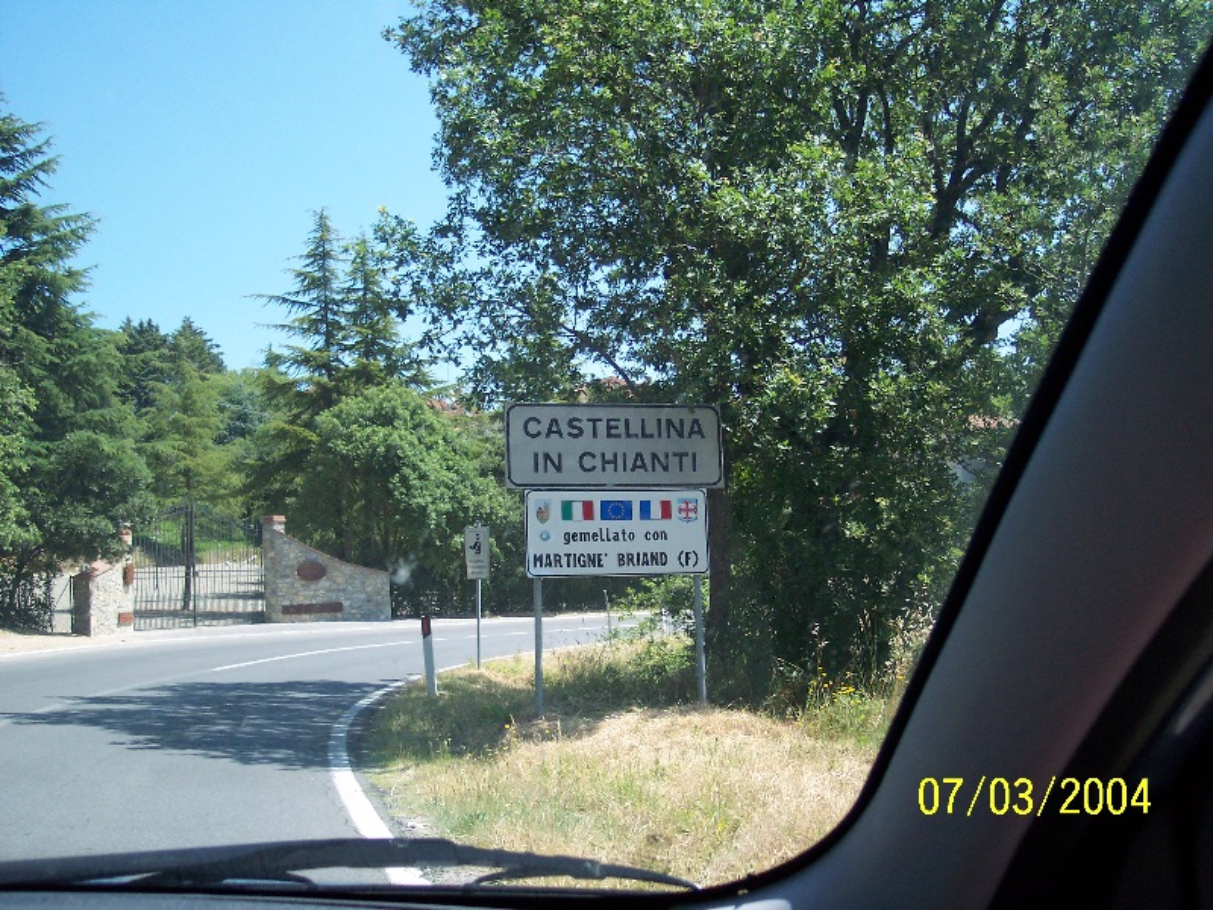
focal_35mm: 38
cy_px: 455
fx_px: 1332
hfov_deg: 49.0
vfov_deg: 37.7
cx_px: 606
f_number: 2.8
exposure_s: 1/700
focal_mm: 8
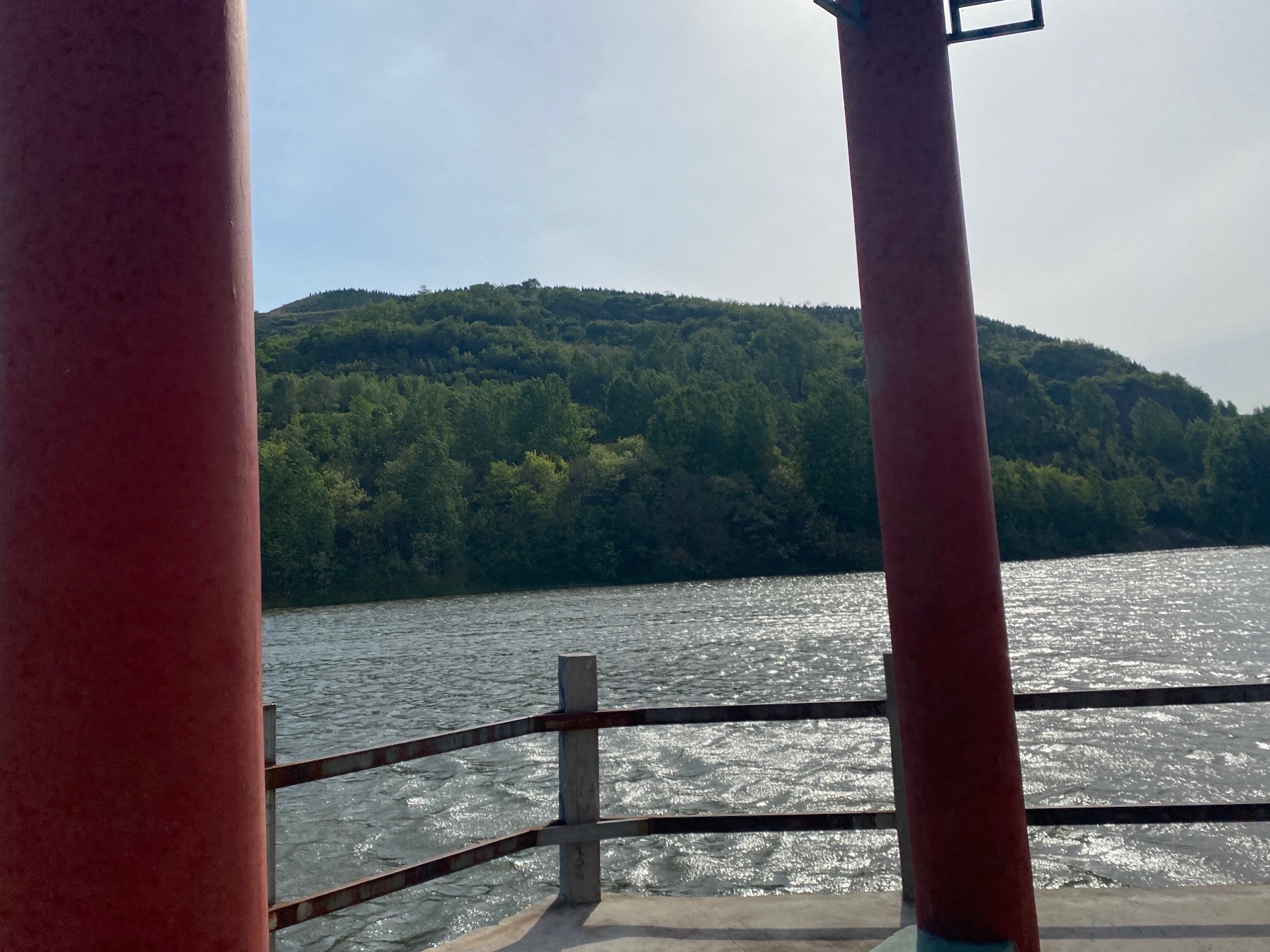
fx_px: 1064
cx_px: 582
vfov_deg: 48.2
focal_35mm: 29
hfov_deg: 61.6
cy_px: 439
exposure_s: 1/7194
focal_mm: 4.25
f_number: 1.8
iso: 32
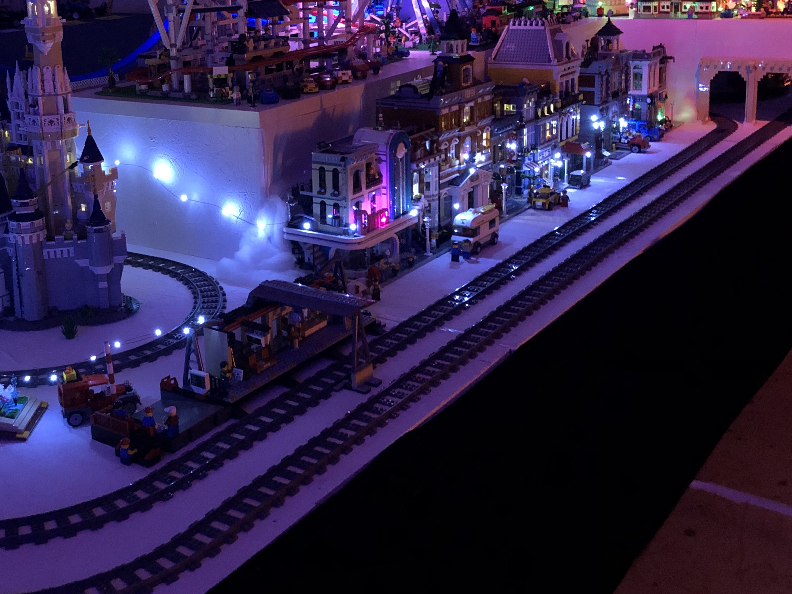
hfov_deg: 39.8
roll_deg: +2.6
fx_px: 1075
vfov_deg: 30.6
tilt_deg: -13.8
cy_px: 184
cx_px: 250
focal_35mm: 47
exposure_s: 1/4
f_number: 1.8
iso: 100
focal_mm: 3.99
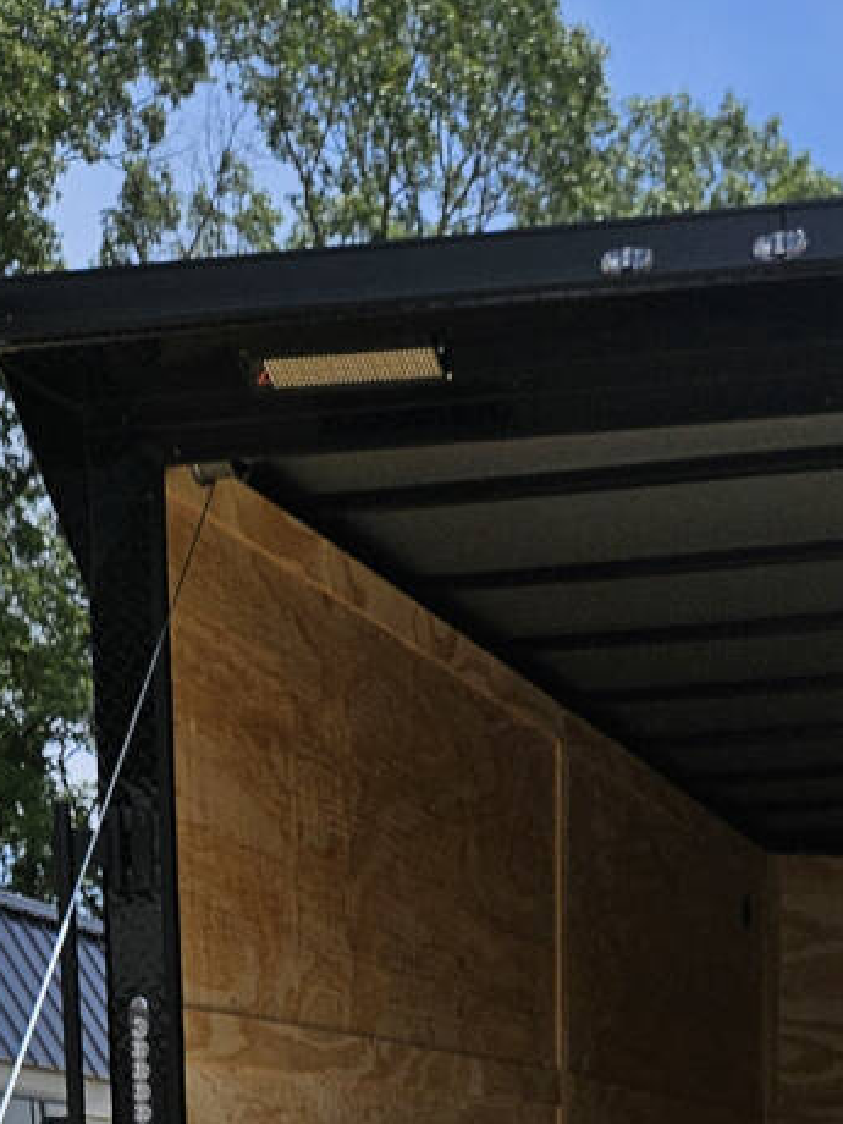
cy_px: 1774
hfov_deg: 18.4
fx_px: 2598
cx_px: 552
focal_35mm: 80
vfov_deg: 20.3
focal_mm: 5.4
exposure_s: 1/3850
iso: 25
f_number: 1.8
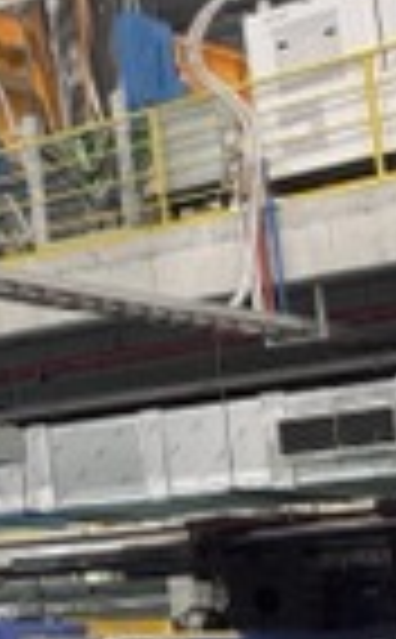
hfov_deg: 9.3
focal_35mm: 115
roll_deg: +1.8
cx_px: -752
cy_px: 270
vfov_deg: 18.2
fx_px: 1998
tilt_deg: +12.9
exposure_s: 1/87
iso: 200
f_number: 1.78
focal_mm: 6.76
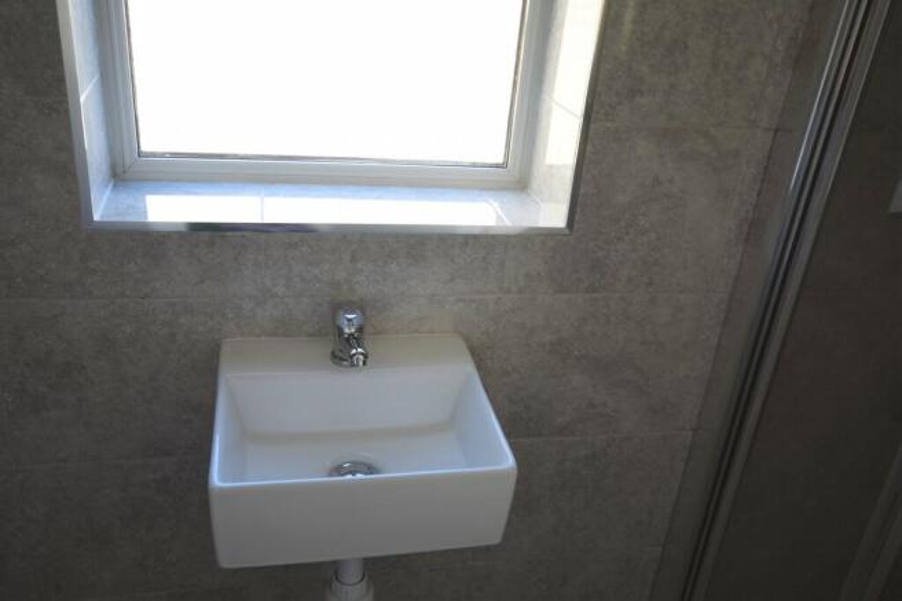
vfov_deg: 43.6
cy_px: 300
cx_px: 451
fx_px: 751
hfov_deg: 61.9
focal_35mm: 30
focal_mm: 20
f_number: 5.6
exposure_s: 1/20
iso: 100
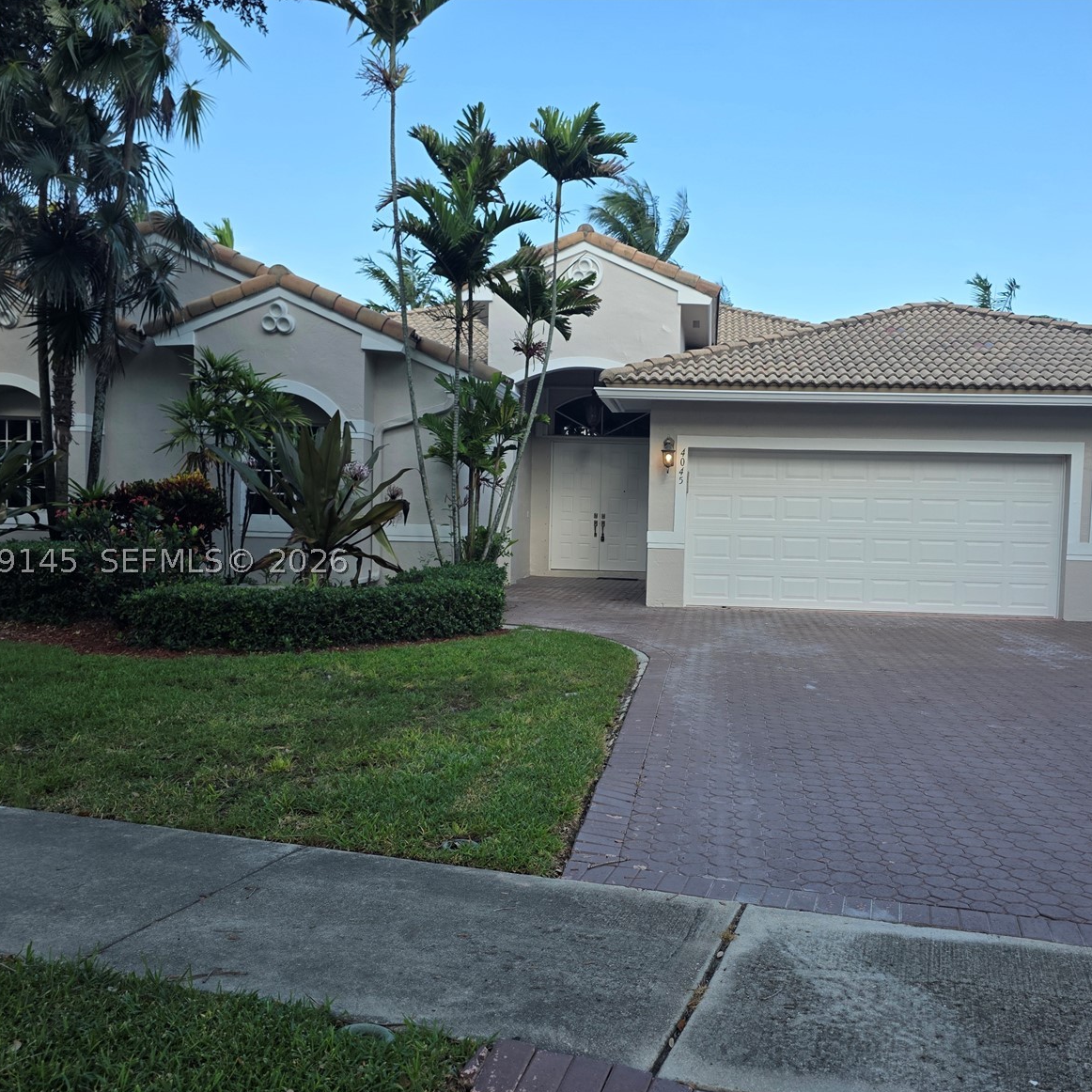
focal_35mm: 28
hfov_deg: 57.0
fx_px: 999
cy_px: 561
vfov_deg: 57.3
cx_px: 636
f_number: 1.7
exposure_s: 1/2038
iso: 80
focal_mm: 6.3
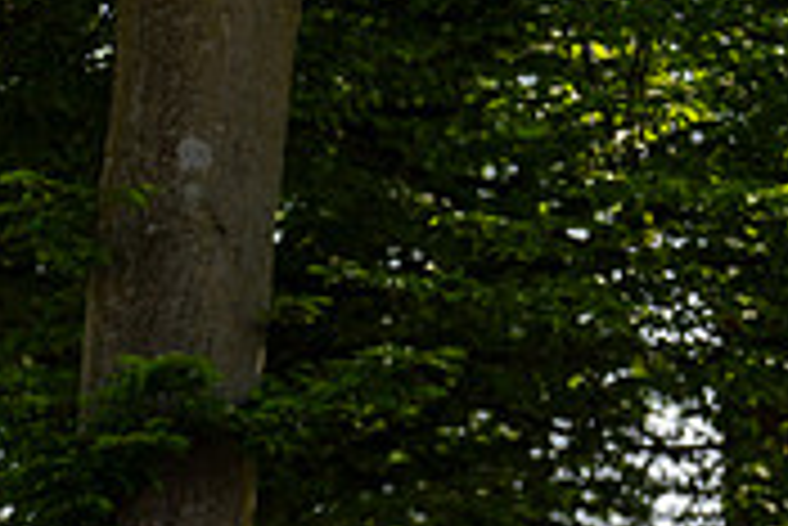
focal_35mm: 278
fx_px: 6090
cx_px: 401
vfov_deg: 4.9
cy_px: 881
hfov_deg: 7.4
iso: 200
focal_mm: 108
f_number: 4.5
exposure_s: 1/1000
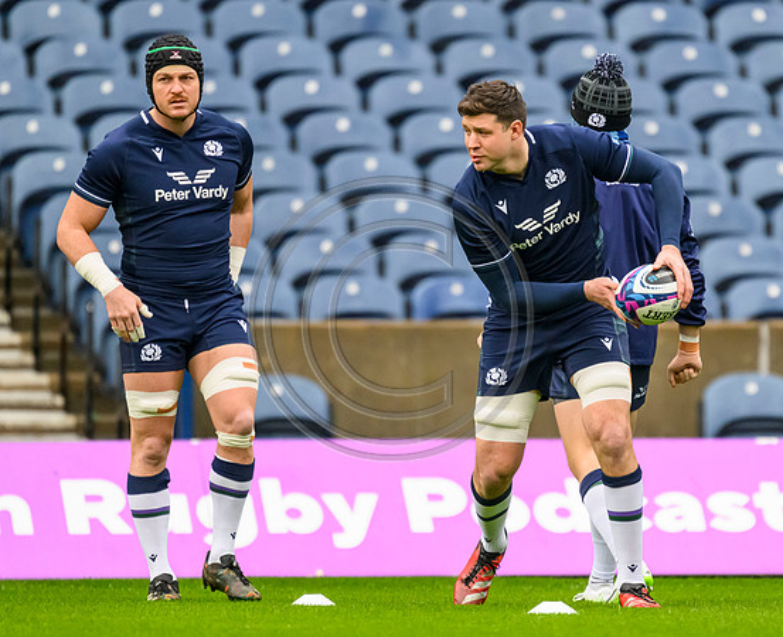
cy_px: 293
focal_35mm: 1006
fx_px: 23476
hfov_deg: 1.9
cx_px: 521
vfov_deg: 1.6
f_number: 5.6
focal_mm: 784
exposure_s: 1/1250
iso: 6400
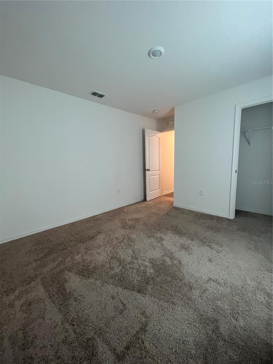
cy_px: 182
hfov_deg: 89.9
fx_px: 137
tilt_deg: -6.0
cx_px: 136
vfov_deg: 106.2
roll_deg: +1.9
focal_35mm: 13
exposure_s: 1/60
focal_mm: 1.57
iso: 320
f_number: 1.8
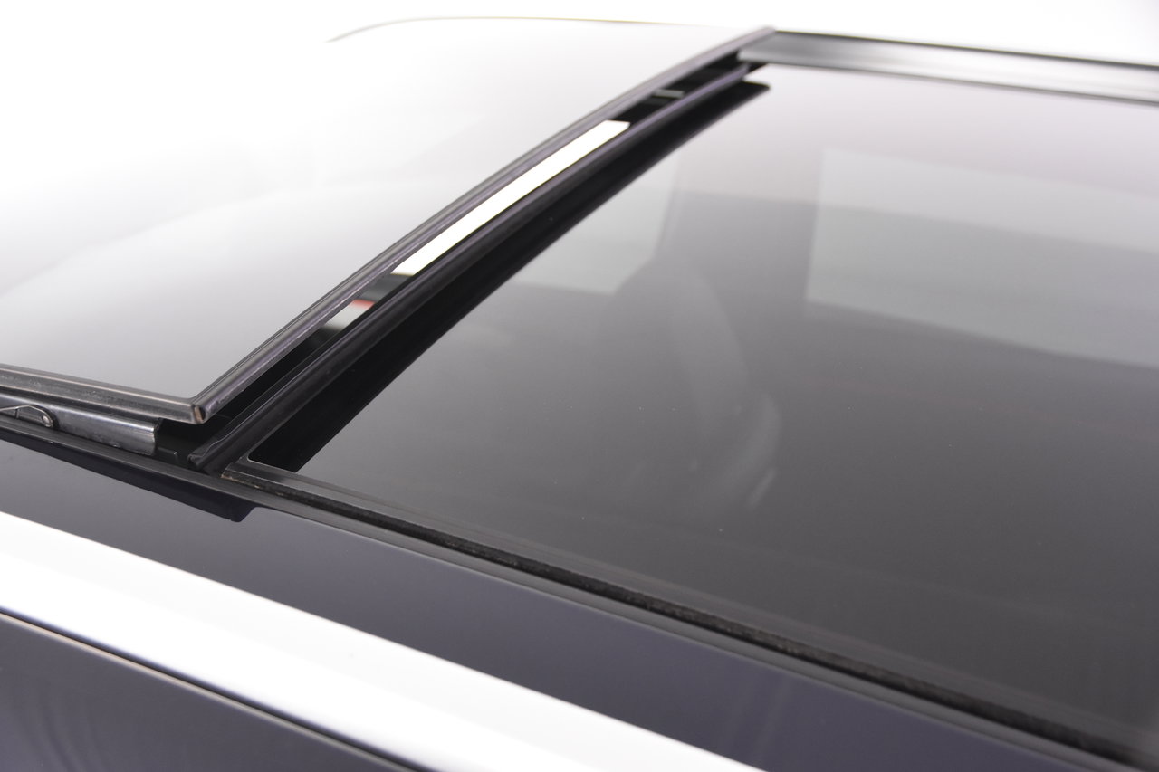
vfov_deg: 34.2
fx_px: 1255
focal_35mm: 39
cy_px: 386
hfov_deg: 49.6
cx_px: 580
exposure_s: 1/50
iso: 1600
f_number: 3.5
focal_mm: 26
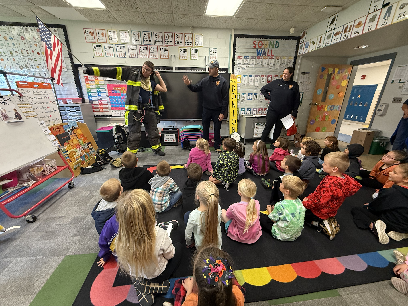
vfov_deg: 85.7
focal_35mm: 14
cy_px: 153
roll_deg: -0.5
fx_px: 165
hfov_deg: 102.1
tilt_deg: -19.4
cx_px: 204
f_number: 2.2
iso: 400
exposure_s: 1/60
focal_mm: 2.22
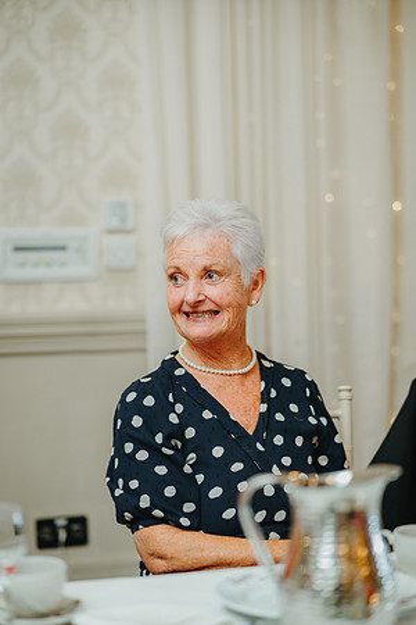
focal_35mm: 85
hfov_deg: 16.1
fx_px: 1473
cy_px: 312
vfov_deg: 23.9
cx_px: 208
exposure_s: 1/200
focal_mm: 85
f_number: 2
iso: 1600
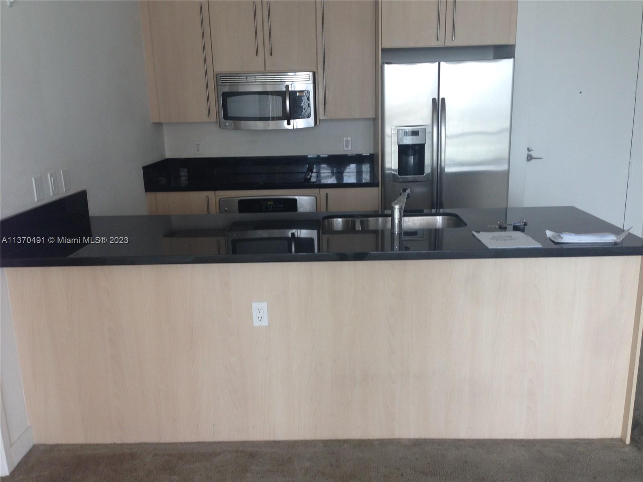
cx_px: 322
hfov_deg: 55.4
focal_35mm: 33
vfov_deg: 42.9
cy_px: 241
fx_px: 613
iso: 64
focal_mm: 4.12
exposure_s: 1/40
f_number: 2.4
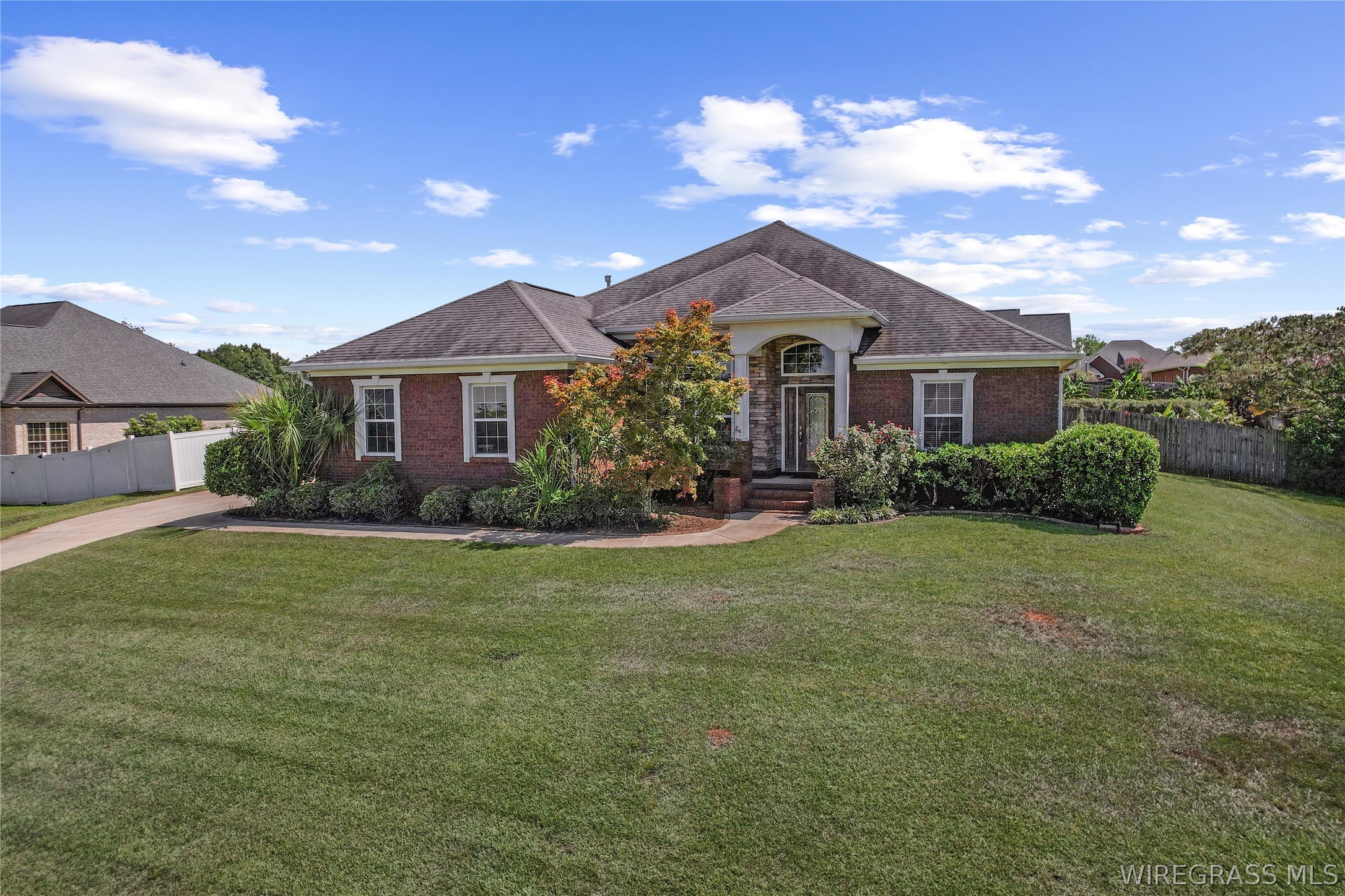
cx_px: 672
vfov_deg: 57.2
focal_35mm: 22
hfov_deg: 78.6
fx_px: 822
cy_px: 448
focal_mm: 8.38
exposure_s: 1/730
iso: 100
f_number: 2.8
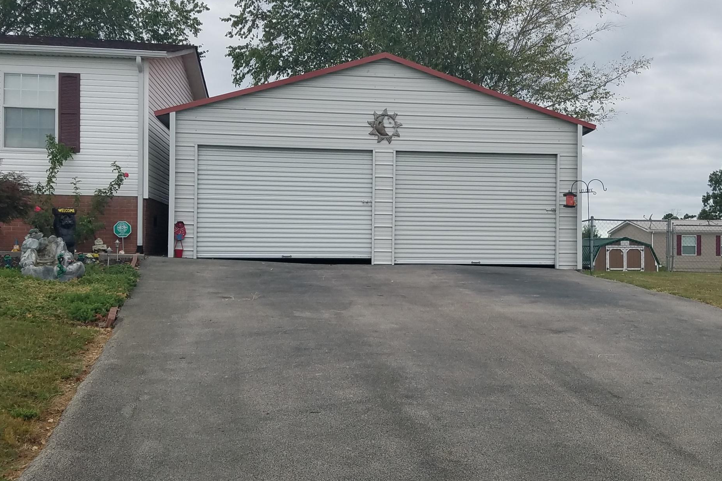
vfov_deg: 30.5
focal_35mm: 44
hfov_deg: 44.3
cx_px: 436
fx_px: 882
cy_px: 223
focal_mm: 4.2
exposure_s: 1/1324
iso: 50
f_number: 1.7
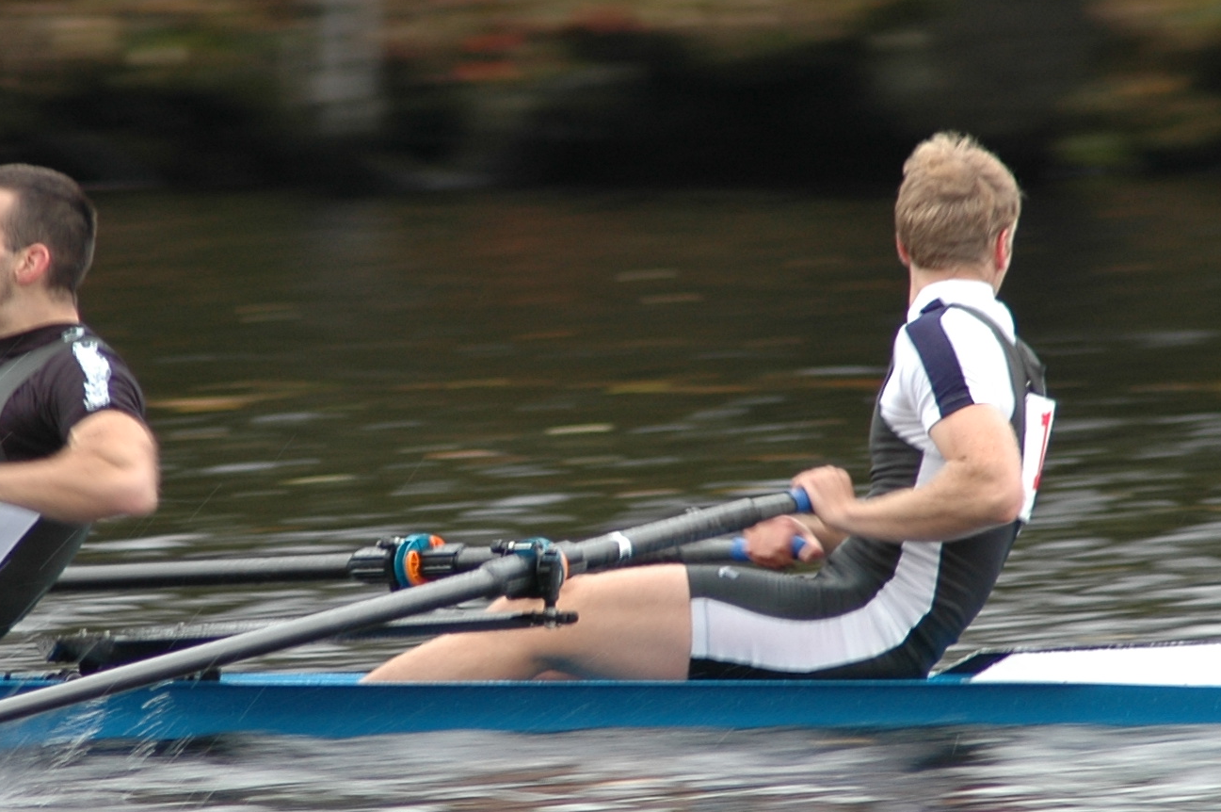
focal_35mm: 870
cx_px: 458
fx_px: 29477
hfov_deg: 2.4
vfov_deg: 1.6
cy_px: 411
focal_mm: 250
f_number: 5.3
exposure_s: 1/50
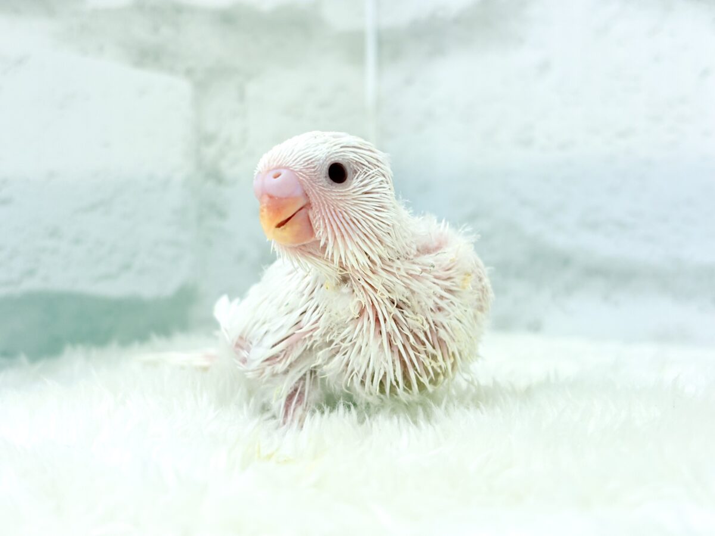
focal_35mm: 52
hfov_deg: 36.8
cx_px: 358
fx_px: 1074
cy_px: 268
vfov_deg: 28.0
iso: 32
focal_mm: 5.96
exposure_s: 1/50
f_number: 1.6
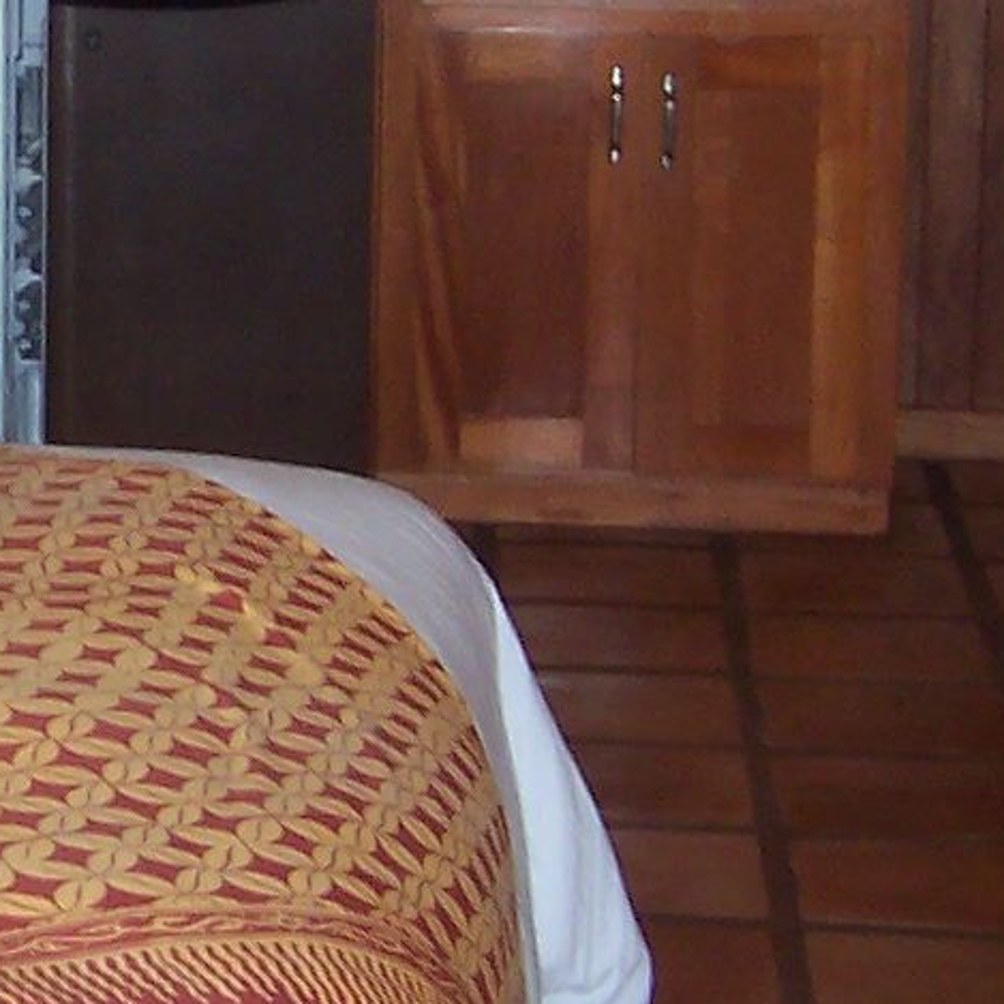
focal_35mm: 138
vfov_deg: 12.5
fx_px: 4528
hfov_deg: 12.2
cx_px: -355
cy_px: 21
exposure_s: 1/60
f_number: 2.8
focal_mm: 5.6
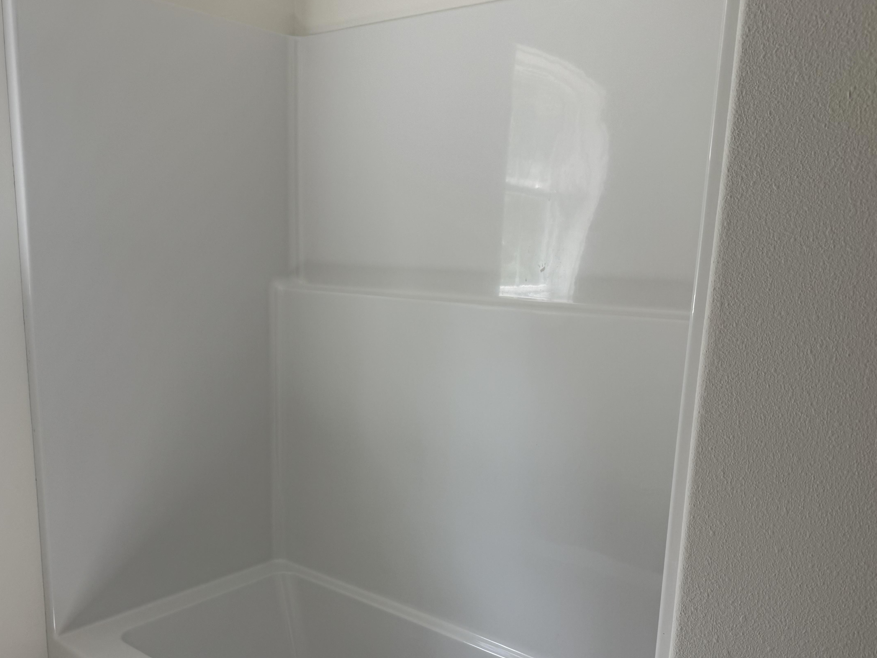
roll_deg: -1.9
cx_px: 418
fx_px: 811
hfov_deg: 56.8
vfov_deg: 43.6
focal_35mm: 32
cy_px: 430
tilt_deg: -12.4
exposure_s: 1/121
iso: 64
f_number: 1.78
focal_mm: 6.76
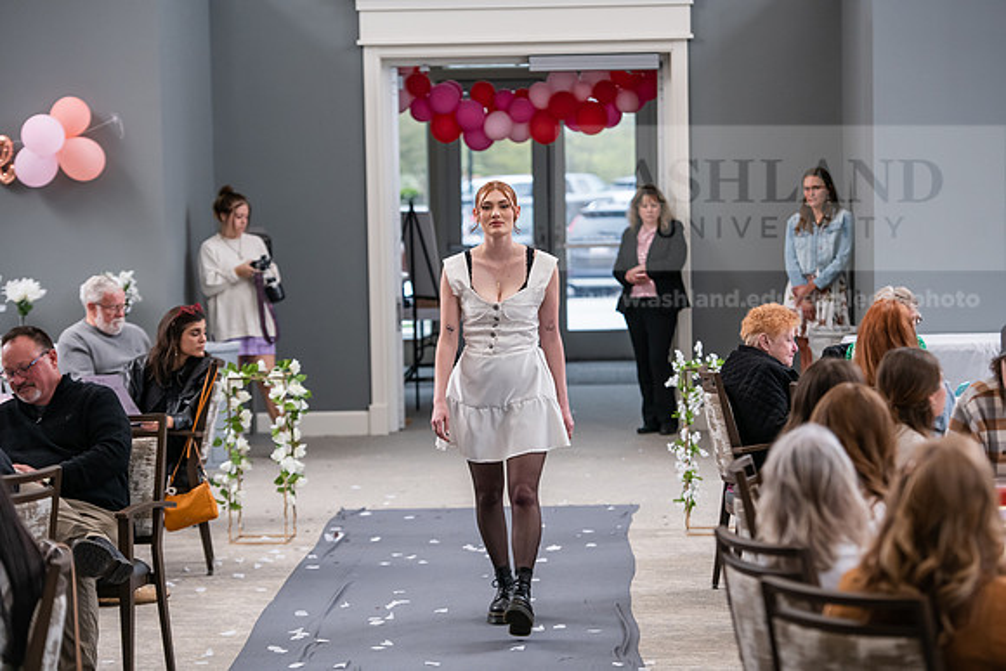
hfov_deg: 18.3
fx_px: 3130
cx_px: 503
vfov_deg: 12.2
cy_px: 336
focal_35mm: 112
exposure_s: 1/200
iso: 1600
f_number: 3.5
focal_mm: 112
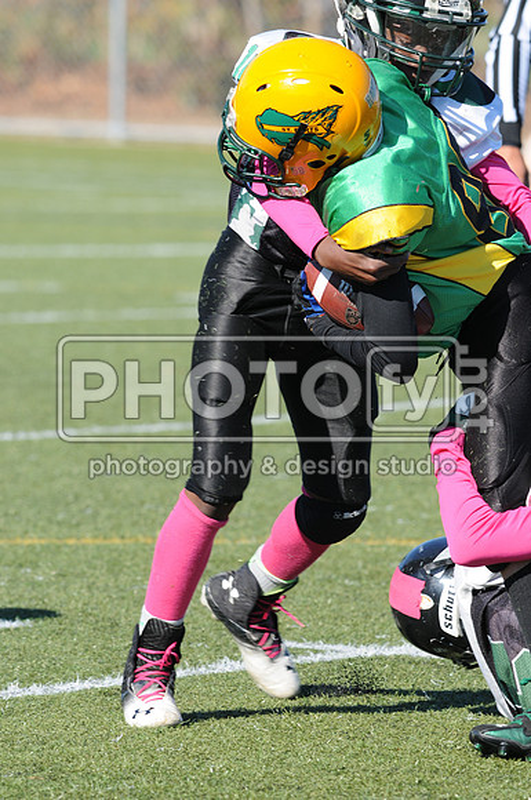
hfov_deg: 3.0
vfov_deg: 4.6
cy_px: 400
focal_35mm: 450
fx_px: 9985
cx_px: 266
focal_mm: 300
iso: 200
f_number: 7.1
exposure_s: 1/500
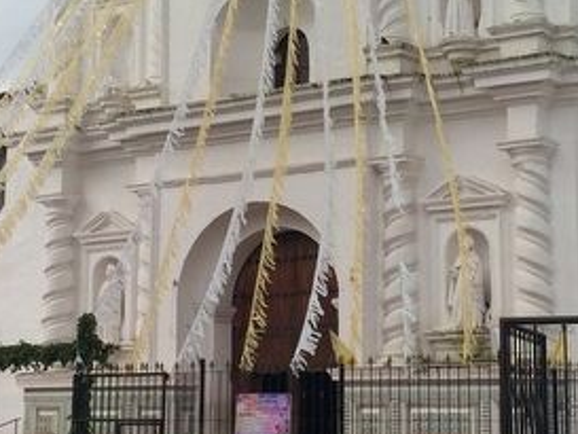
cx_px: 324
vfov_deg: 17.4
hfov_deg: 23.0
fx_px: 1420
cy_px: 186
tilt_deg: +10.1
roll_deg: +0.7
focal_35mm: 85
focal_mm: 4.15
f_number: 2.2
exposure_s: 1/2160
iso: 32
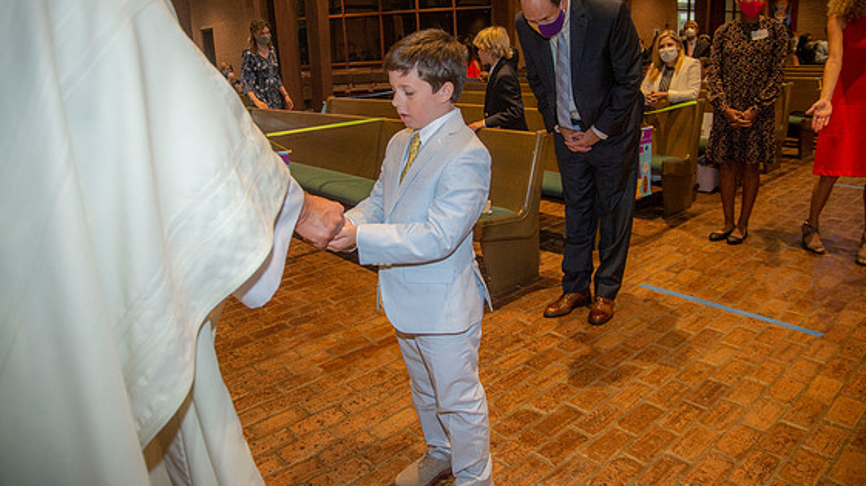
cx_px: 437
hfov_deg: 71.9
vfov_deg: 44.2
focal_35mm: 26
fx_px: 597
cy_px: 202
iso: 1600
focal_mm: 24
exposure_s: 1/160
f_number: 5
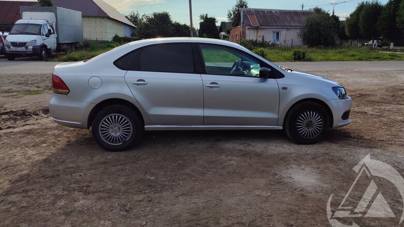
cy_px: 90
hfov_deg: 67.9
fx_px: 300
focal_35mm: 28
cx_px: 207
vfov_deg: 41.3
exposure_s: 1/3204
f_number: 1.79
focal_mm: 4.71
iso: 50
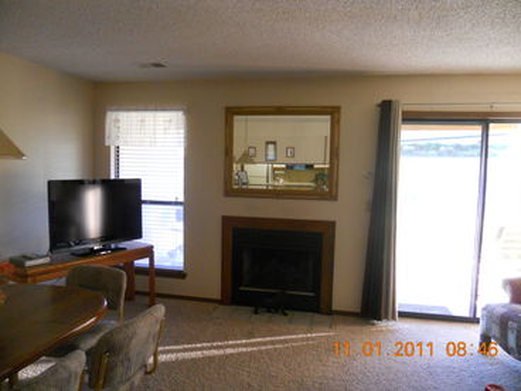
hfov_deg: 65.3
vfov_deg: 51.4
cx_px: 260
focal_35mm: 27
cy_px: 196
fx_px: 406
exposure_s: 1/30
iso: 400
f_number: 3.2
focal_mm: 4.9
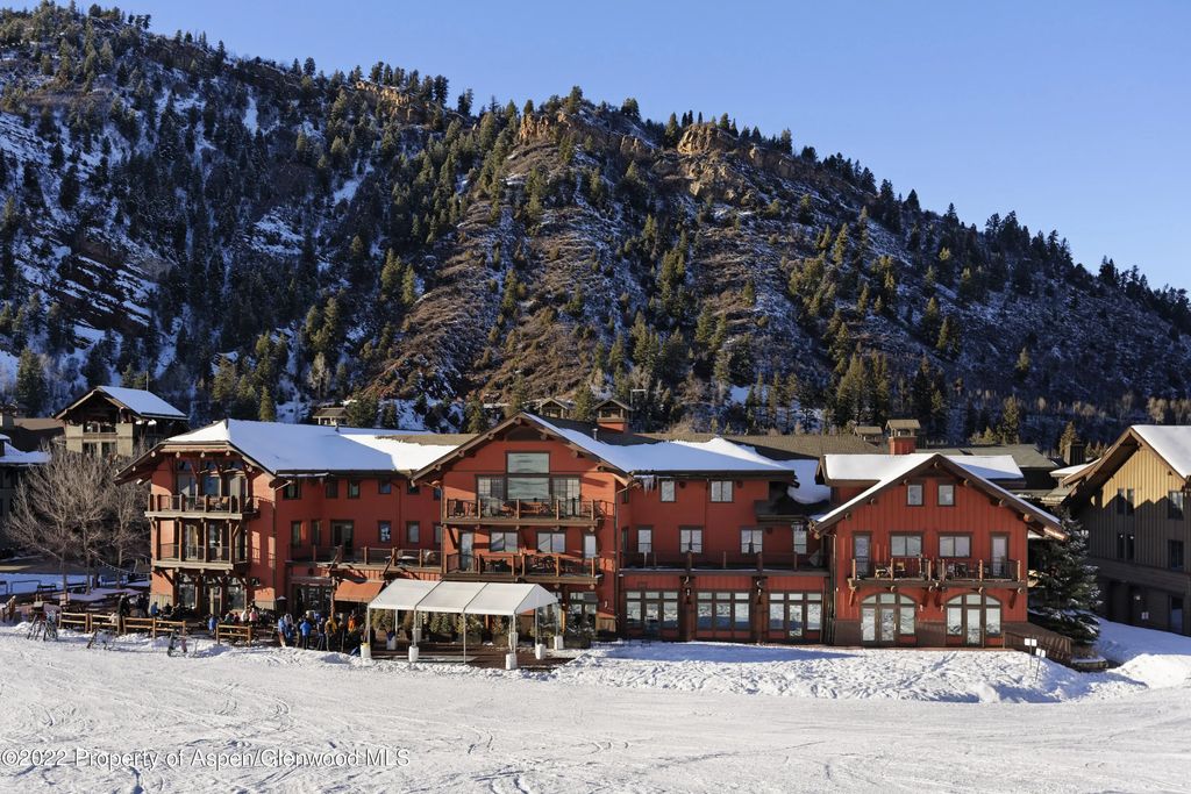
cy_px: 397
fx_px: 1059
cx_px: 596
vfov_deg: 41.1
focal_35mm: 32
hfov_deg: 58.7
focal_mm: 32
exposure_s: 1/3200
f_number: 7.1
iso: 400
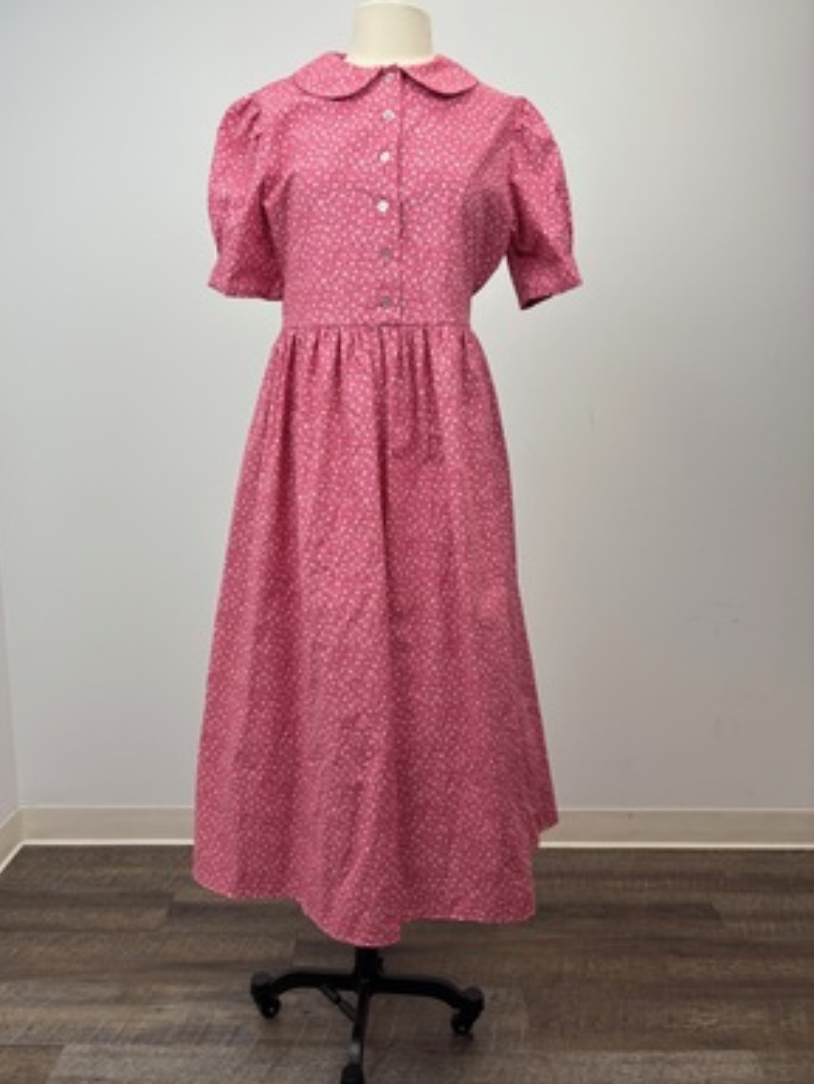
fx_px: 846
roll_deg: +0.2
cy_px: 527
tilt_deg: -11.6
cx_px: 394
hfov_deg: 51.4
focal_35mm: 27
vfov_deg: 65.3
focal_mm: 5.96
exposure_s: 1/145
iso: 40
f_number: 1.6
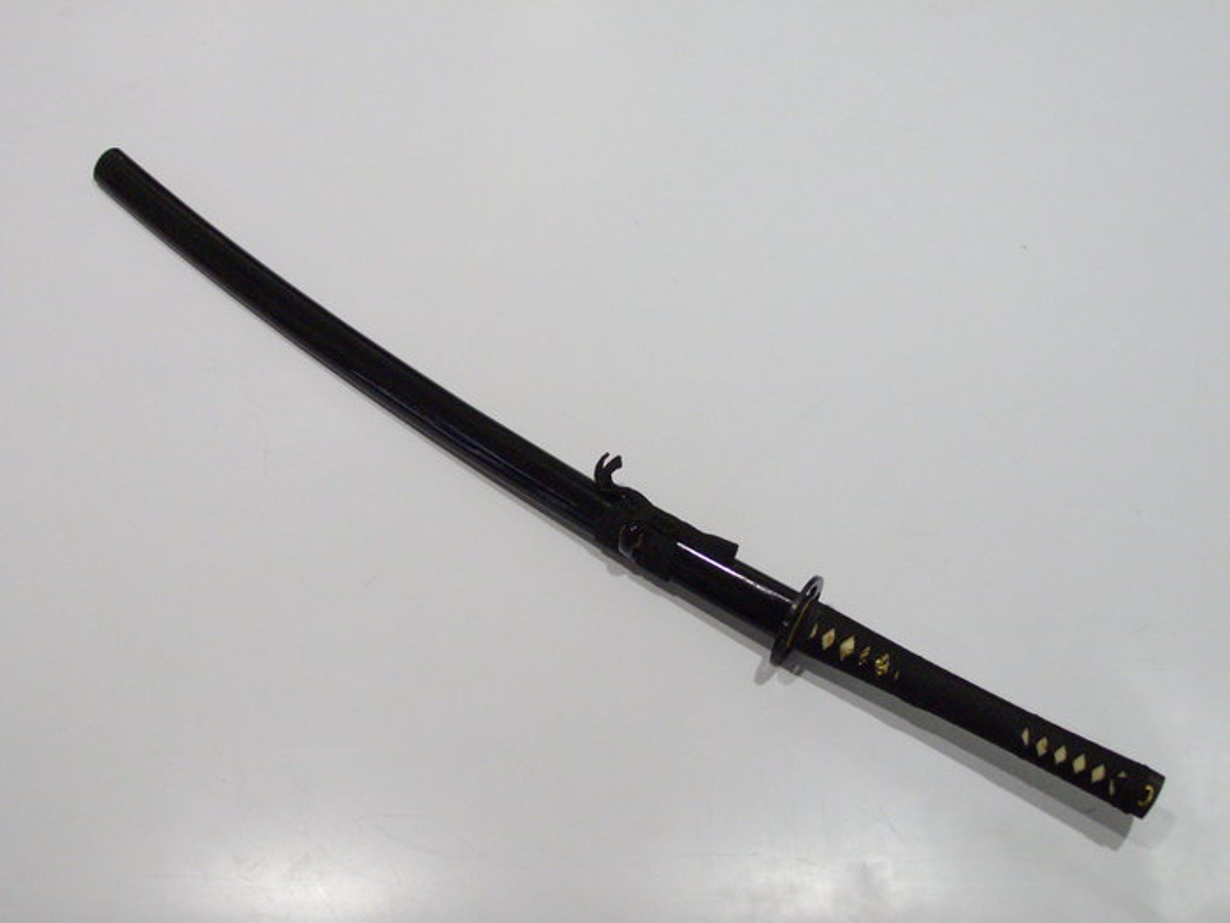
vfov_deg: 32.2
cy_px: 462
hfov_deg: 42.1
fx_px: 1599
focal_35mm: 45
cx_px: 615
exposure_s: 1/100
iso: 320
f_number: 3
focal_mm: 7.4
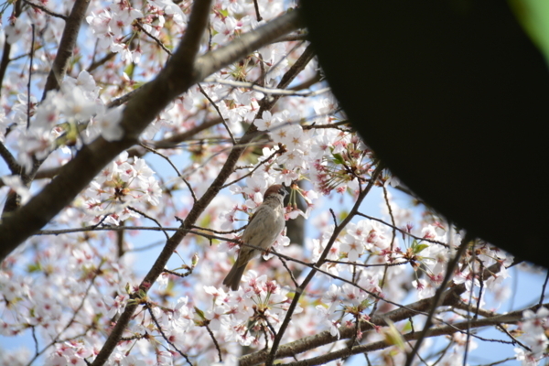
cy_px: 183
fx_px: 5718
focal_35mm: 375
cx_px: 274
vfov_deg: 3.7
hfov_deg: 5.5
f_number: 6.3
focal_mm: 250
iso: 220
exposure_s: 1/400
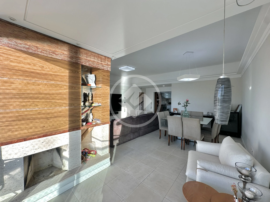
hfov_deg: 102.1
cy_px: 101
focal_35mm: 14
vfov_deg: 85.7
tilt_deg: -0.5
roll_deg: -0.8
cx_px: 135
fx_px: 109
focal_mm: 2.22
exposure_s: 1/120
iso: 64
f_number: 2.2
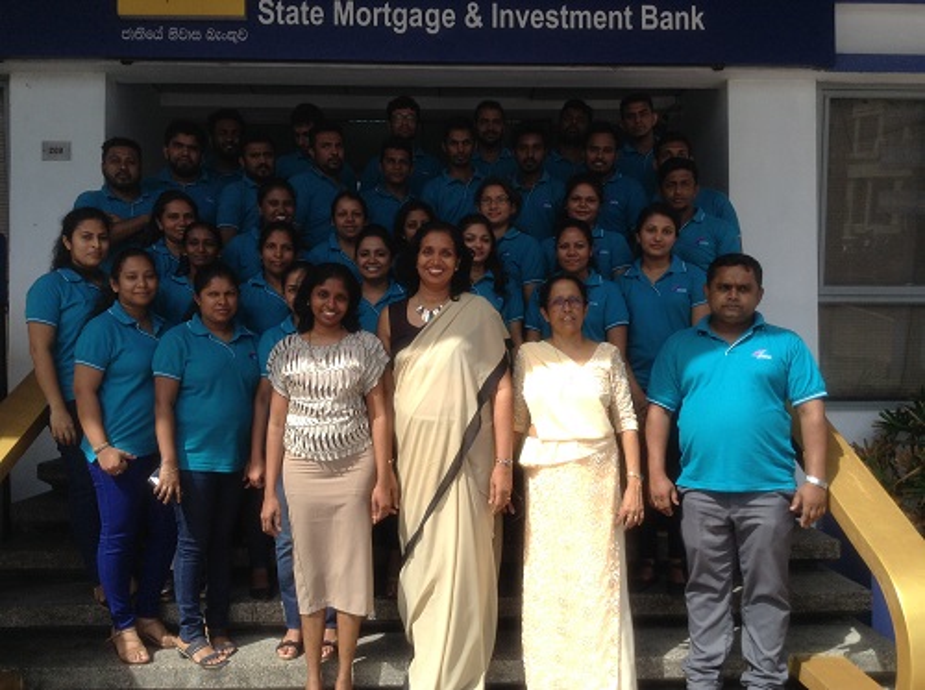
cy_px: 345
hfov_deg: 55.4
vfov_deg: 42.8
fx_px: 880
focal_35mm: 33
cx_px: 462
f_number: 2.4
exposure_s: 1/591
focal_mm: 3.3
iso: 32
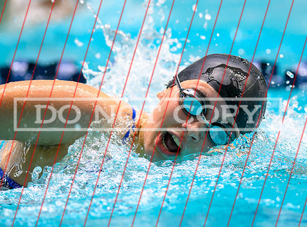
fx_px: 4726
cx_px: 184
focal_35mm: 536
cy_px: 92
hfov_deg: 3.7
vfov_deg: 2.7
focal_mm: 300
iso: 2500
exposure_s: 1/800
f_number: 2.8
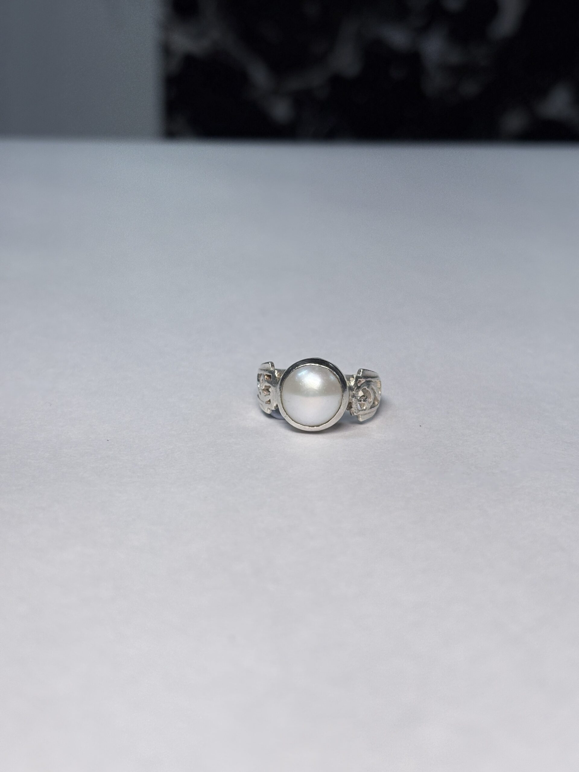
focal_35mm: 52
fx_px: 1160
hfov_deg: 28.0
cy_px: 386
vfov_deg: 36.8
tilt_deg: -20.3
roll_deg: -2.1
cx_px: 290
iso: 40
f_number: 1.6
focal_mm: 5.96
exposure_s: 1/1754
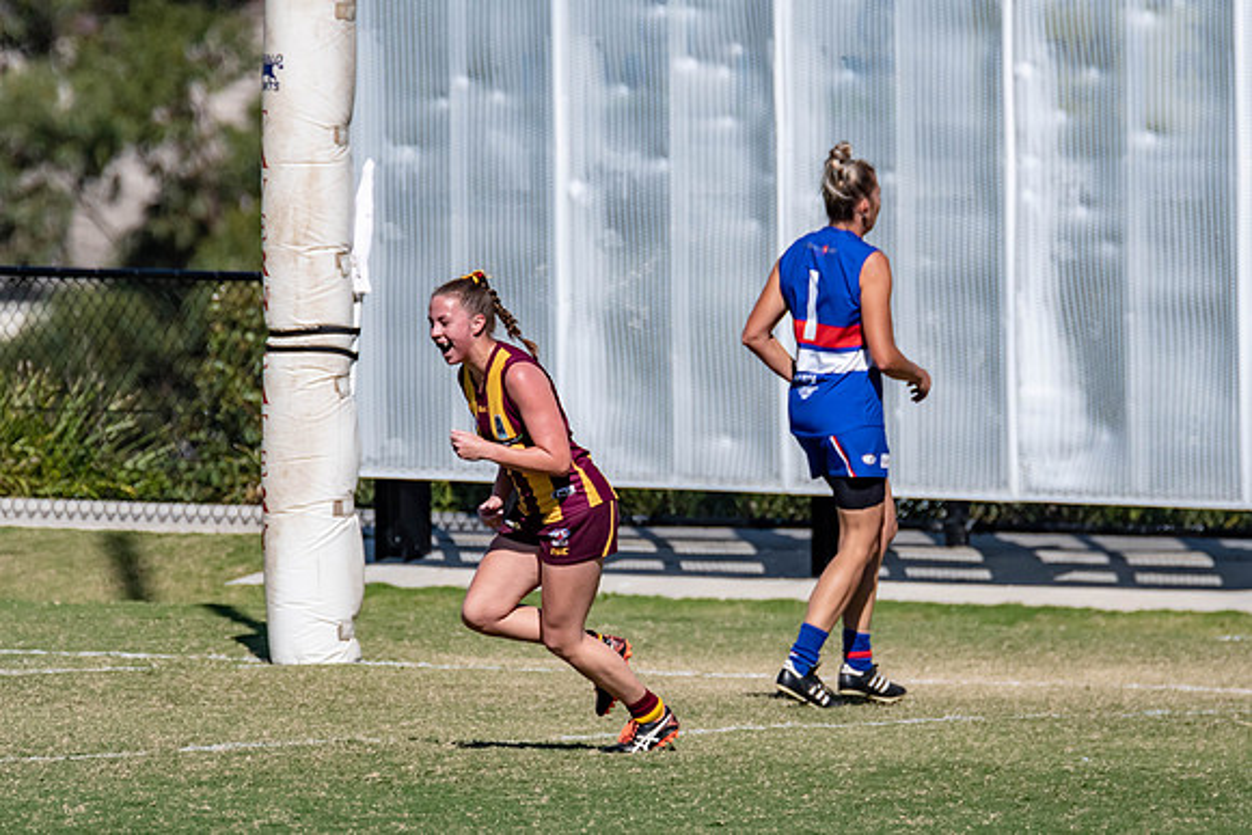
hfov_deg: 2.0
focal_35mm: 1027
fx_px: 35706
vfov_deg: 1.3
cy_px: 468
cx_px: 711
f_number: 8
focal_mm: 600
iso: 800
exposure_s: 1/5000
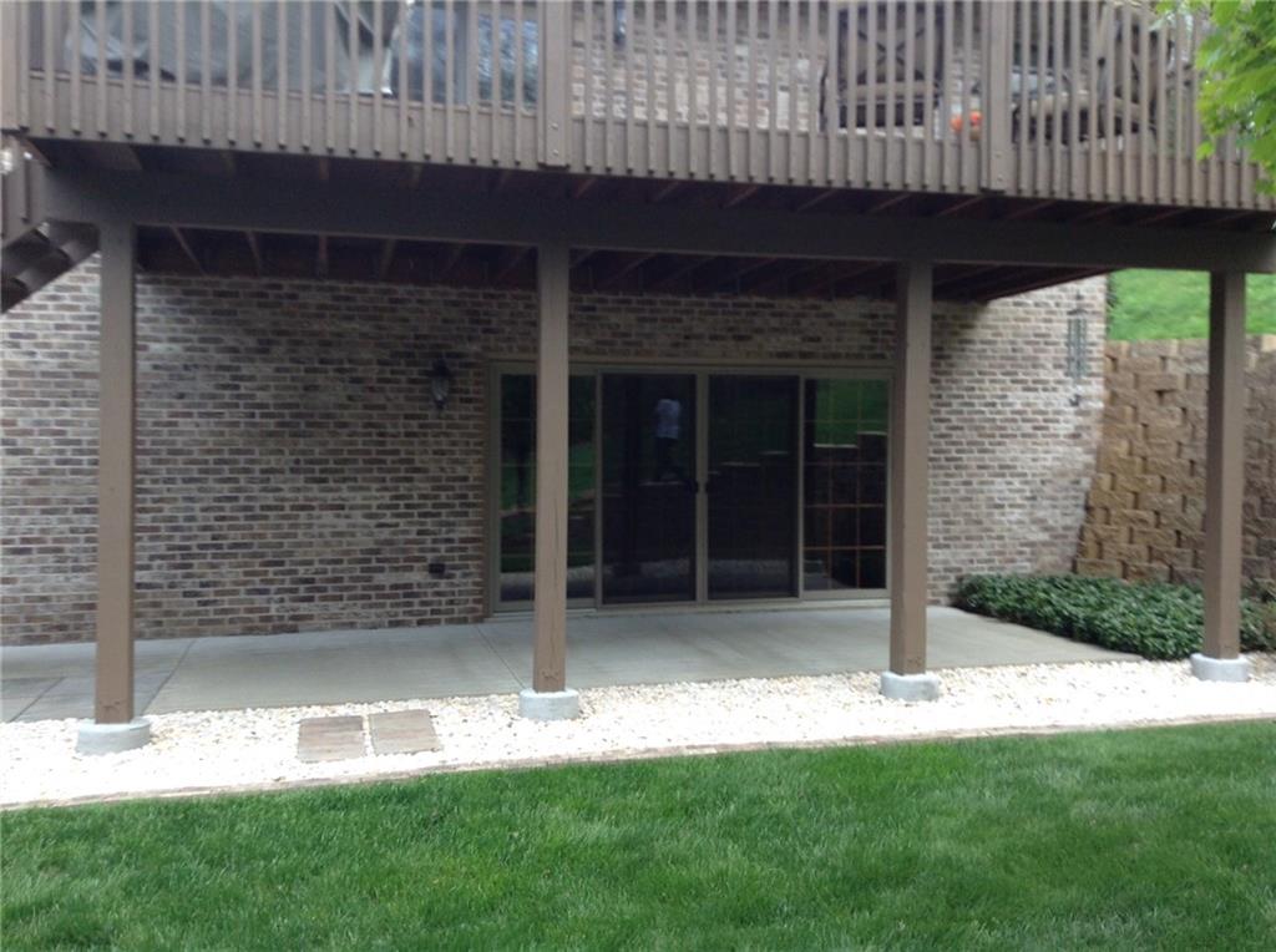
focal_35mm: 33
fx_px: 1214
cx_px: 638
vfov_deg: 42.8
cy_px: 476
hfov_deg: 55.4
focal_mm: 3.3
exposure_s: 1/60
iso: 40
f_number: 2.4
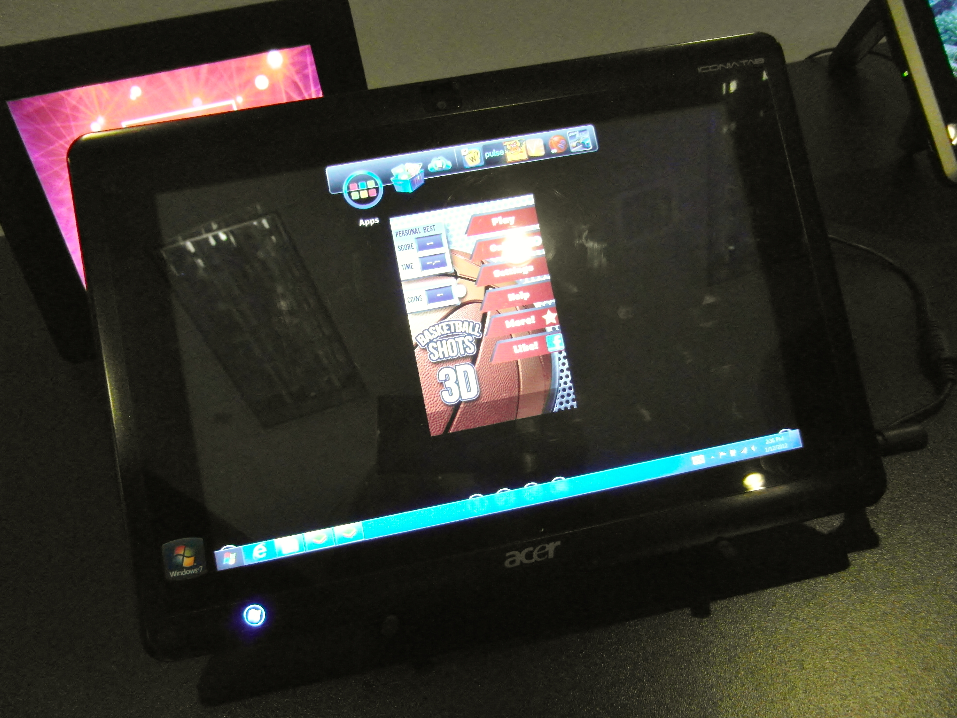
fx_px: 664
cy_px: 359
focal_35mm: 24
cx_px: 478
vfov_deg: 56.8
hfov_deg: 71.6
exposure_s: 1/30
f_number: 3.2
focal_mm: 4
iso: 640
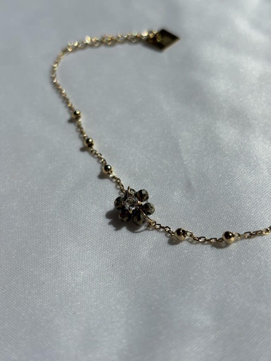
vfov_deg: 36.8
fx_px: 543
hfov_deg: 28.0
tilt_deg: -37.6
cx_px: 136
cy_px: 180
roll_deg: +2.6
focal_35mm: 52
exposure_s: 1/7692
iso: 25
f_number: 1.6
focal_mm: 5.96
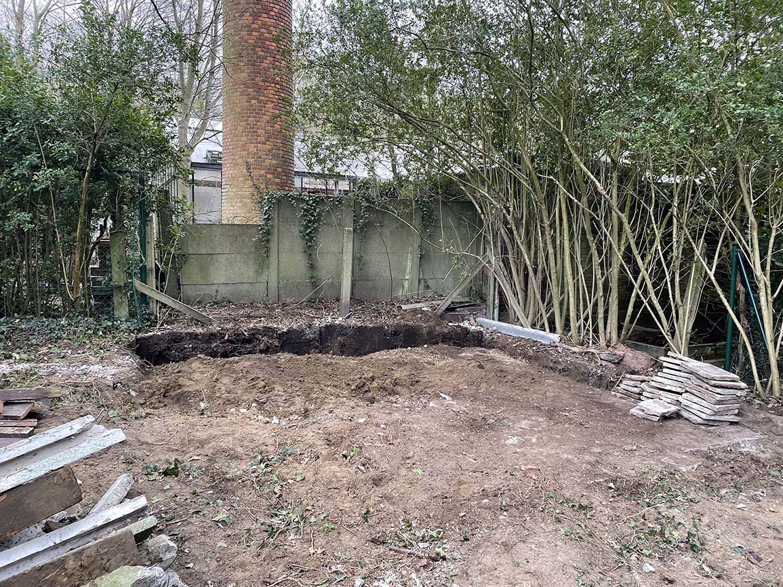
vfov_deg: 53.1
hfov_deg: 67.3
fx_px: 588
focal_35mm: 26
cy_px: 294
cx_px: 392
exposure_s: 1/152
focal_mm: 4.2
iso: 32
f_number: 1.6
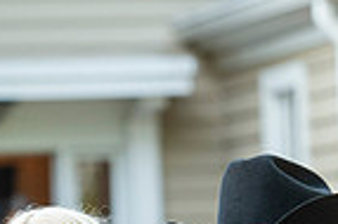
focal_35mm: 495
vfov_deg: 2.8
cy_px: 387
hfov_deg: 4.2
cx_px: 272
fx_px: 4642
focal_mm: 122
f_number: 3.5
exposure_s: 1/500
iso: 400
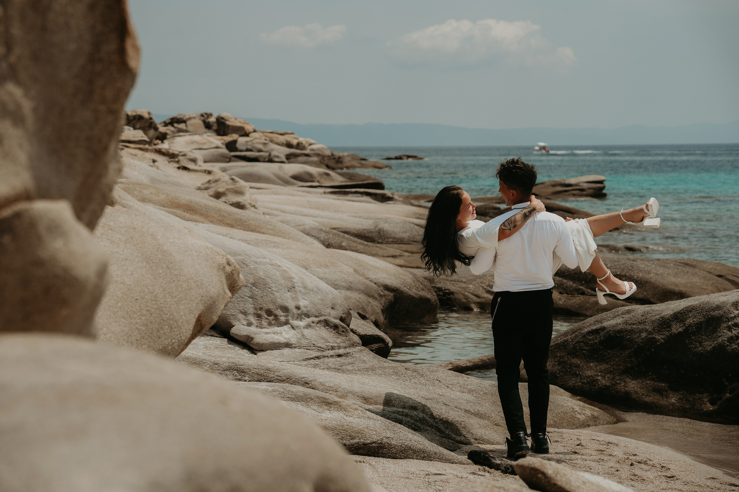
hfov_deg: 23.9
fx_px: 1745
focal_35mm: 85
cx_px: 370
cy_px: 246
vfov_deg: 16.1
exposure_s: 1/5000
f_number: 5
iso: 250
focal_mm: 85
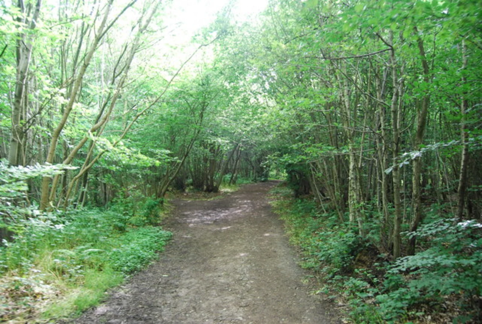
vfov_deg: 48.2
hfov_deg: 67.3
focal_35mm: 27
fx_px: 362
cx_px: 241
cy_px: 162
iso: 500
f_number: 3.5
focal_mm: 18
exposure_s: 1/30
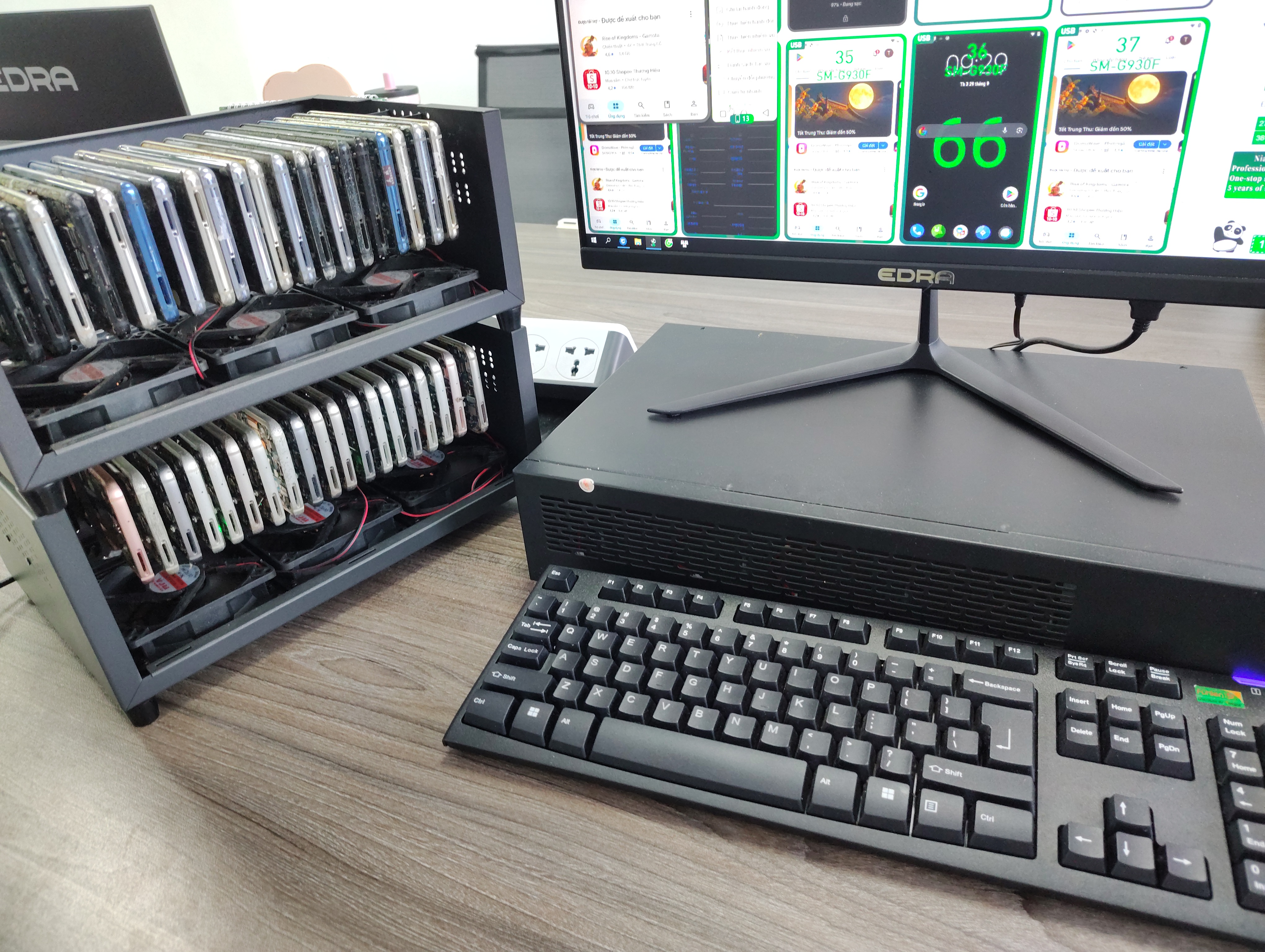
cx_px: 632
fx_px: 878
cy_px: 476
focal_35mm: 24
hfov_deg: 71.5
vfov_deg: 56.9
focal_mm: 5.56
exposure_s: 1/50
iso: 706
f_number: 1.8
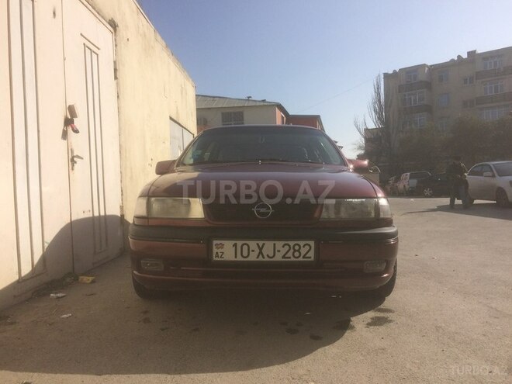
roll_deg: +2.5
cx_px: 256
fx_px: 429
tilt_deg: -2.2
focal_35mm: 29
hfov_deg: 61.7
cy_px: 192
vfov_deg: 48.2
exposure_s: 1/4115
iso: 32
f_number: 2.2
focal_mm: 4.15
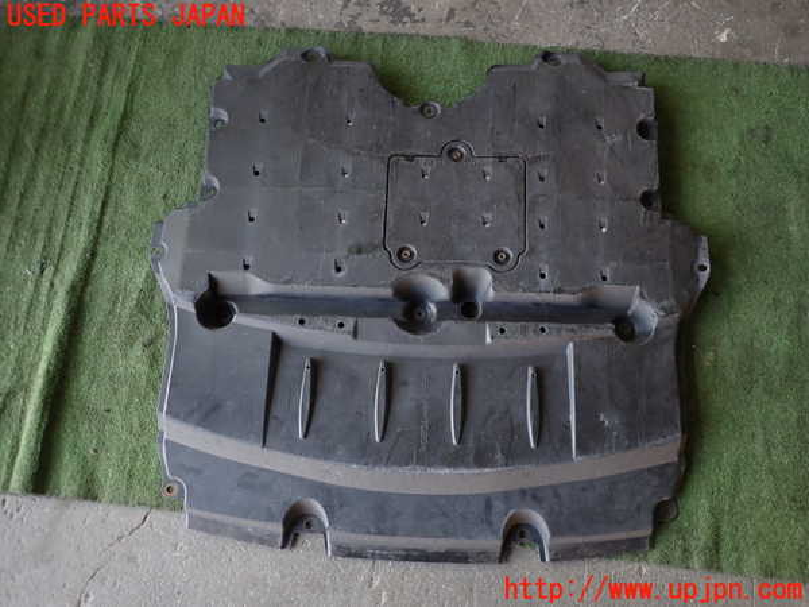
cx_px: 404
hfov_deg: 69.4
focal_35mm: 25
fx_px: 584
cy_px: 304
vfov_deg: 54.9
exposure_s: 1/60
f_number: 2
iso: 125
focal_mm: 4.5
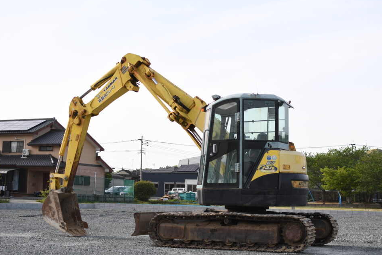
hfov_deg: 35.3
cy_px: 126
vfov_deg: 24.0
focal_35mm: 57
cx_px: 190
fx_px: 600
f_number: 2.8
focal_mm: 35
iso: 100
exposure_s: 1/1000
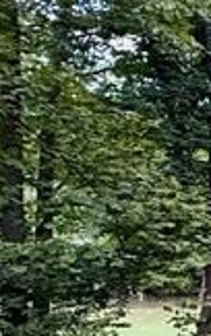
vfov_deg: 22.2
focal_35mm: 93
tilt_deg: +0.4
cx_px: 904
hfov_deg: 7.6
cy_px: 231
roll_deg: +0.5
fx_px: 855
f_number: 2.2
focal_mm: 2.22
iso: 100
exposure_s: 1/99
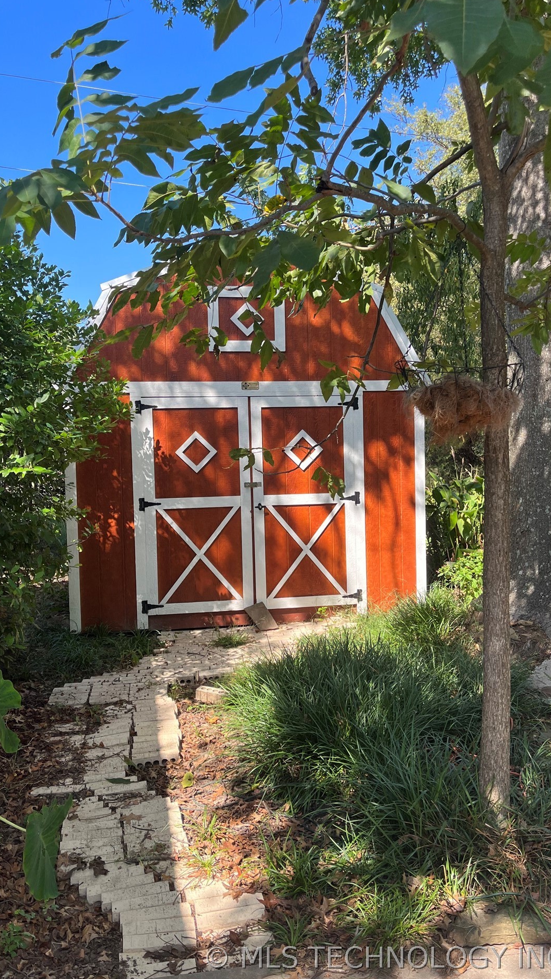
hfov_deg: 40.2
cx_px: 279
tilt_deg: -3.2
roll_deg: +2.9
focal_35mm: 29
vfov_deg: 66.1
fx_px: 753
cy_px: 479
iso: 50
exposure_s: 1/878
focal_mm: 5.1
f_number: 1.6
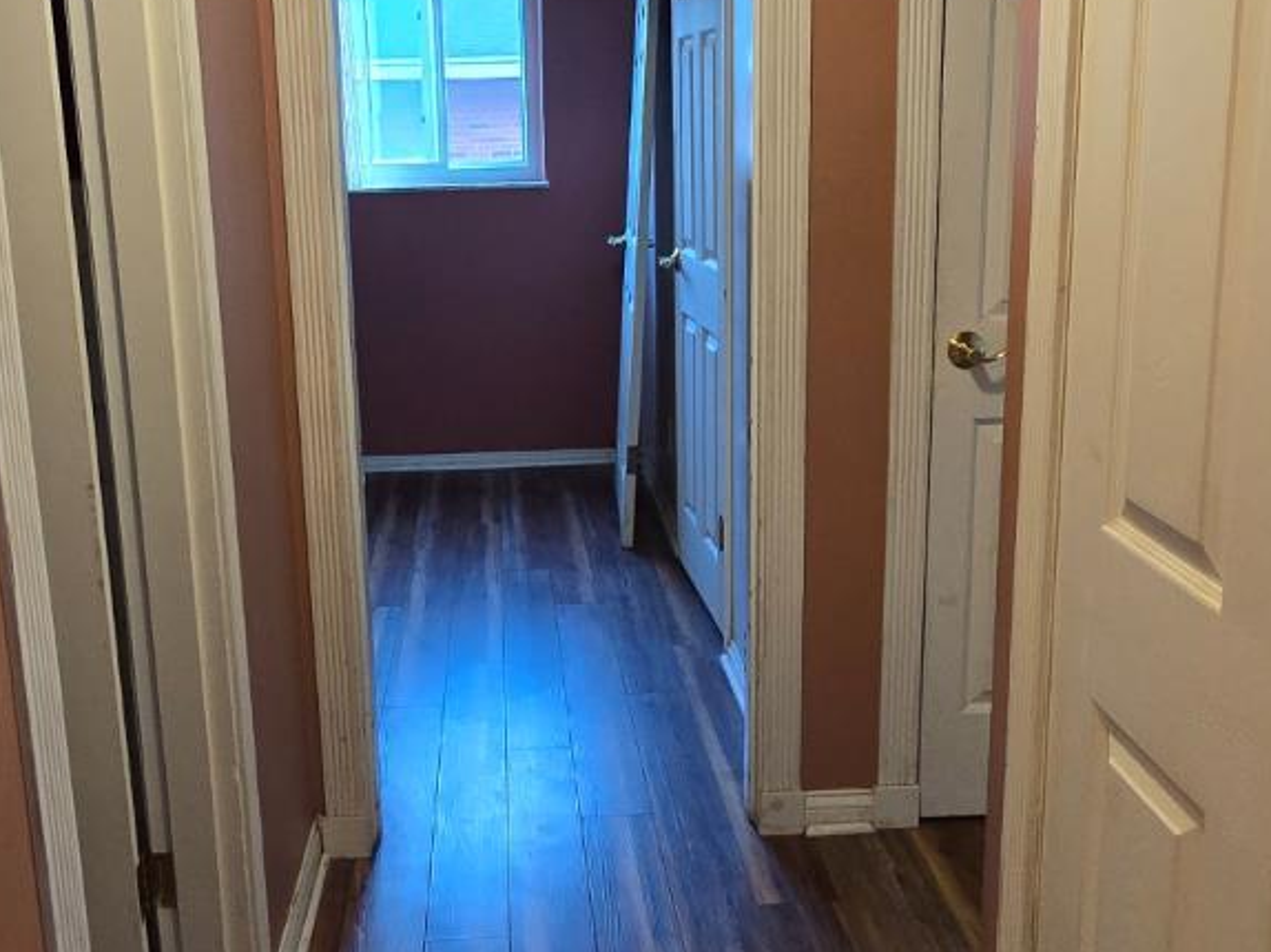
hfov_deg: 53.8
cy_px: 397
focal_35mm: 34
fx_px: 1248
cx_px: 545
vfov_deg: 41.6
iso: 500
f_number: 2.2
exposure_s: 1/60
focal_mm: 2.2
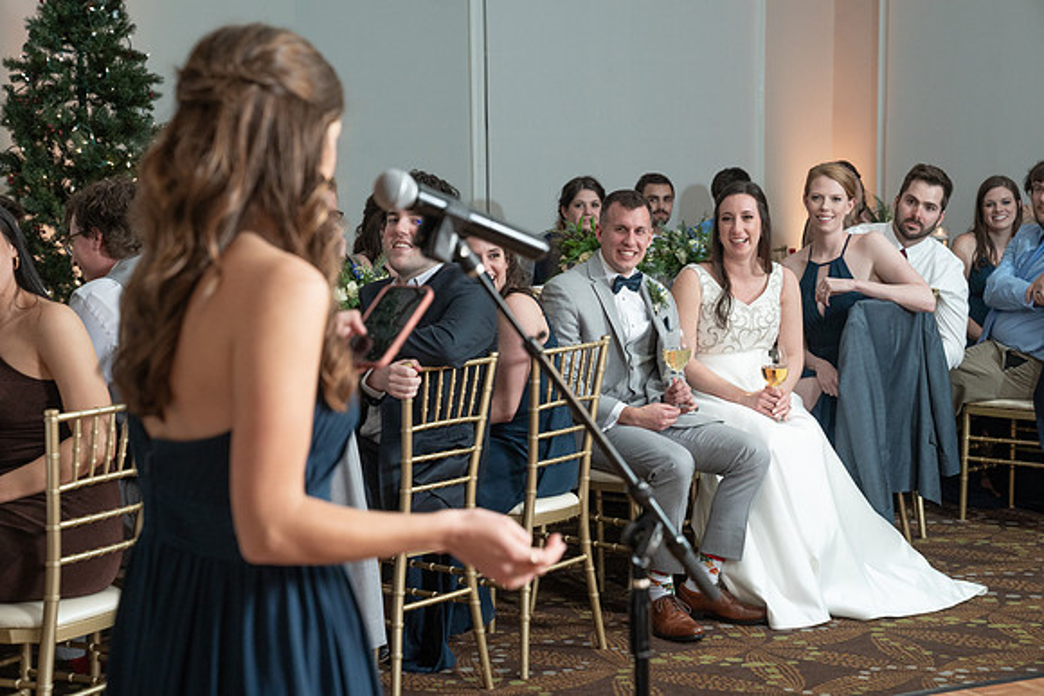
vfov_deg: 18.7
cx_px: 501
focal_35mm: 73
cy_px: 334
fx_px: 2112
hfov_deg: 27.8
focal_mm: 70
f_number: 5
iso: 2000
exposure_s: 1/200
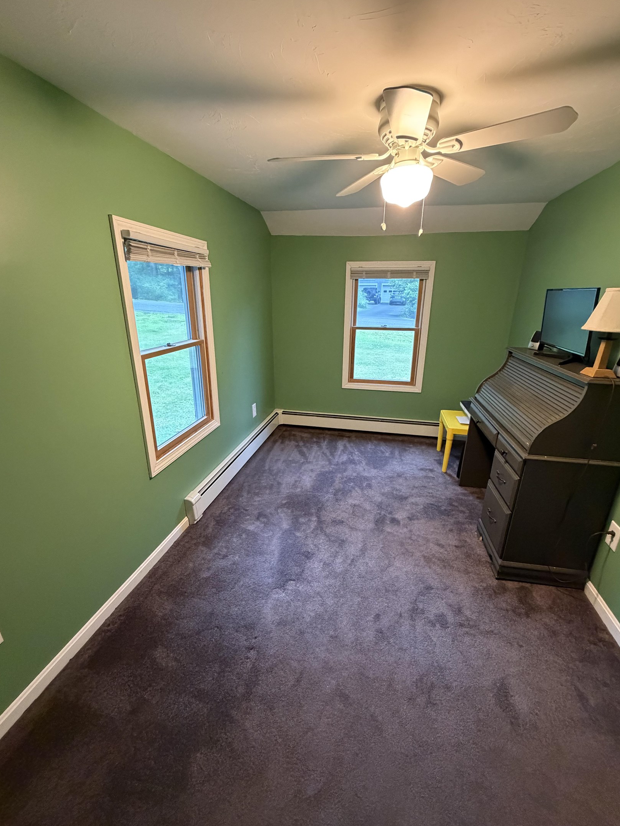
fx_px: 358
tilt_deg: -19.1
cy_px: 420
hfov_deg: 81.8
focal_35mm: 15
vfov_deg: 98.2
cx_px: 313
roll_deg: -0.9
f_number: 2.2
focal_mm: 2.22
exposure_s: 1/60
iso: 640
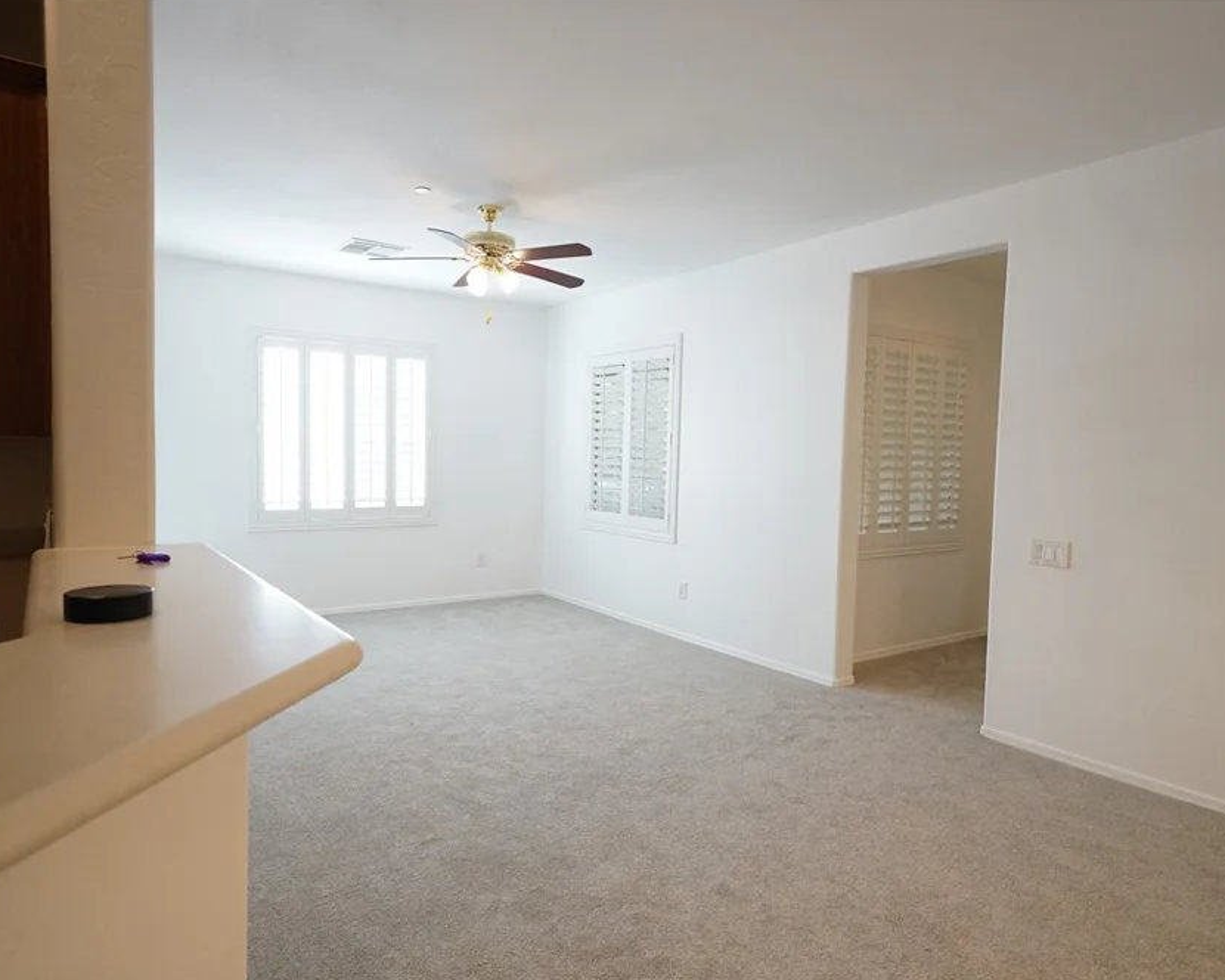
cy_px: 495
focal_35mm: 22
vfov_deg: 63.1
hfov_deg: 75.0
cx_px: 574
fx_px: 798
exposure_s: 1/250
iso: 2500
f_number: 5.6
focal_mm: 19
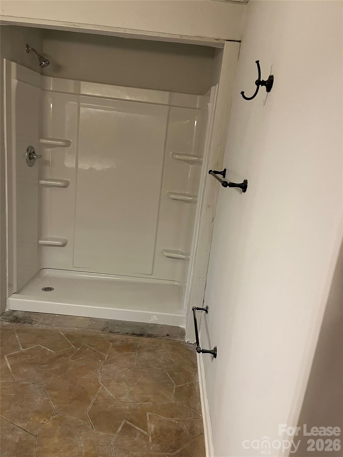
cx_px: 172
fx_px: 344
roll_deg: -5.9
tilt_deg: -13.1
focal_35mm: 26
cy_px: 228
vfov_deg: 67.3
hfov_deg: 53.1
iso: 400
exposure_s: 1/60
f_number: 1.6
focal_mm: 5.1
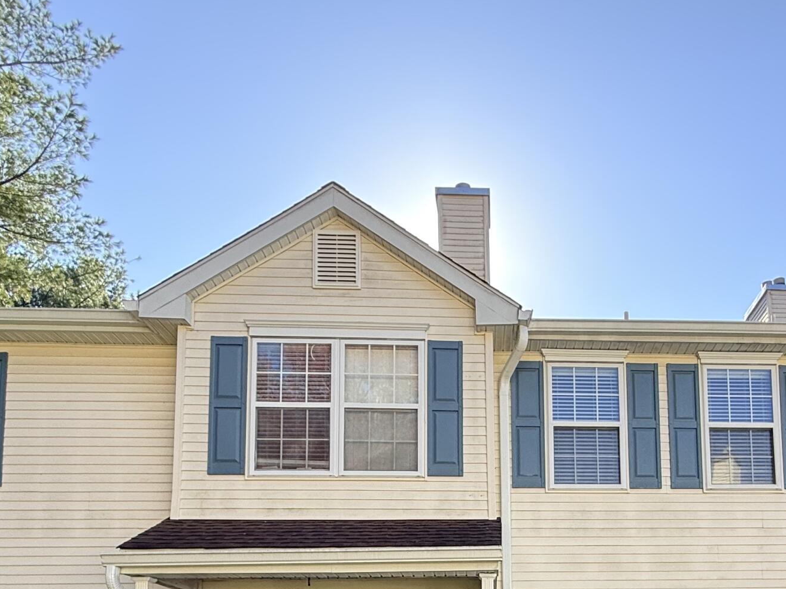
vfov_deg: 38.2
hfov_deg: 55.1
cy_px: 614
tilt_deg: +5.4
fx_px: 726
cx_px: 552
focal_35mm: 32
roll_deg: +0.2
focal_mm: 2.22
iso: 50
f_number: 2.2
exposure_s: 1/590
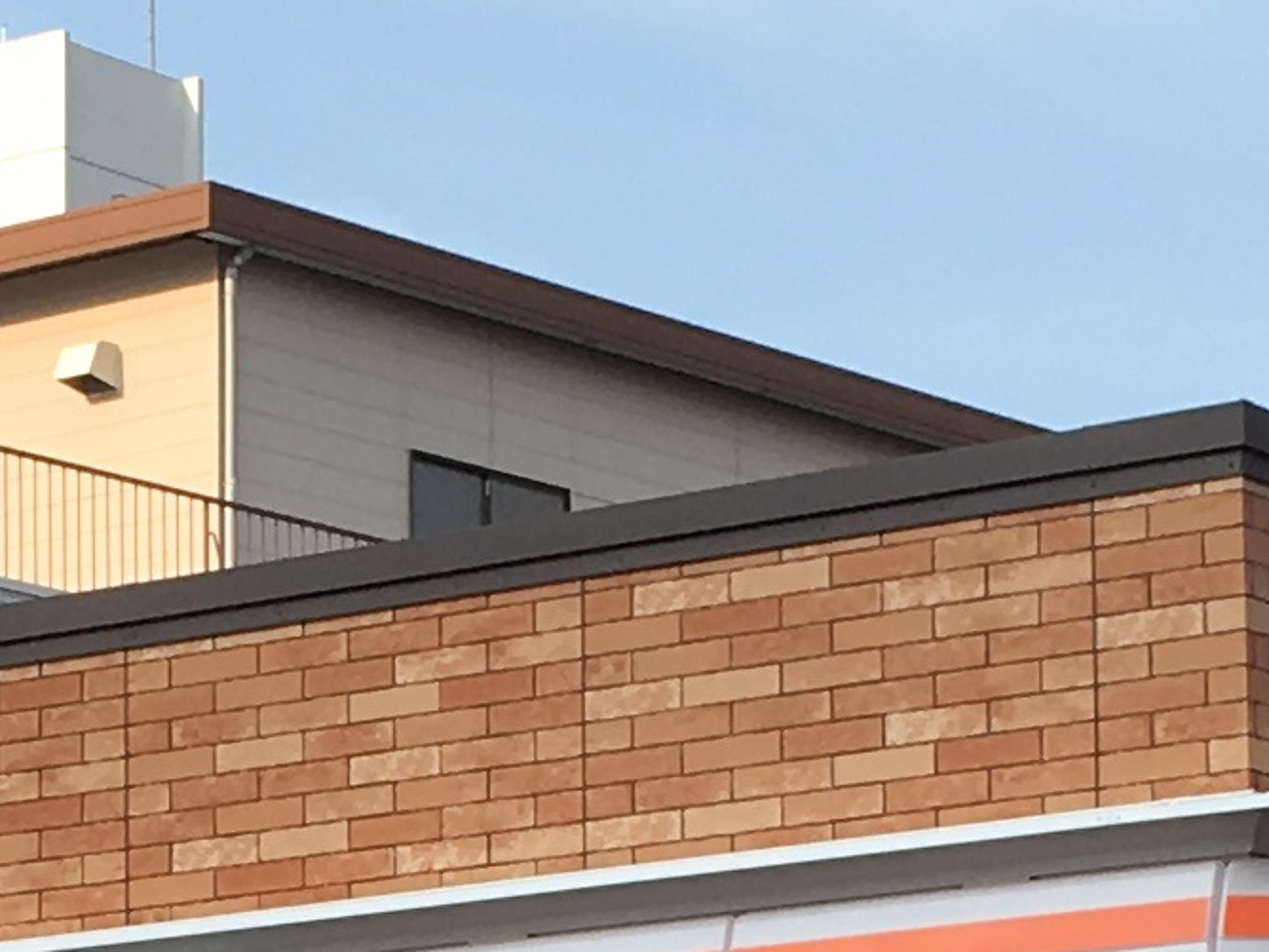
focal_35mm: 175
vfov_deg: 8.3
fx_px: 6415
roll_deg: +0.5
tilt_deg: +5.6
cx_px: 196
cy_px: 1465
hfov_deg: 11.2
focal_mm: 4.15
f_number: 2.2
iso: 25
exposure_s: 1/680
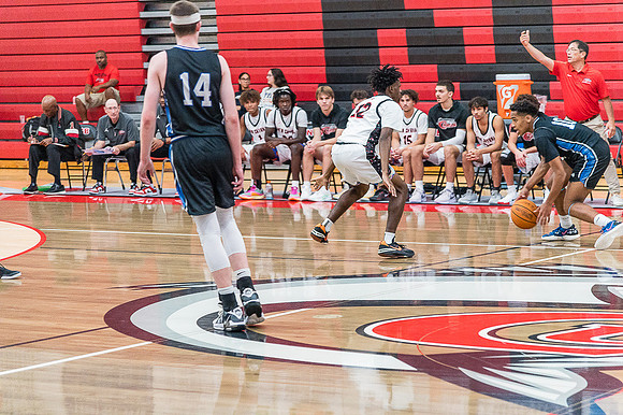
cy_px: 208
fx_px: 2075
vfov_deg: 11.4
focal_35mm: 120
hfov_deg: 17.1
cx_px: 312
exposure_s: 1/320
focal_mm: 120
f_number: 4
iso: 5000
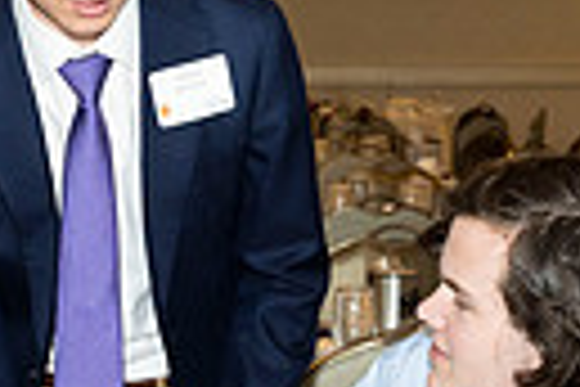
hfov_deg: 10.4
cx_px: 211
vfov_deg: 6.9
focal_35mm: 198
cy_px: 313
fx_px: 3190
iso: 1000
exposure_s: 1/80
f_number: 5.6
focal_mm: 44
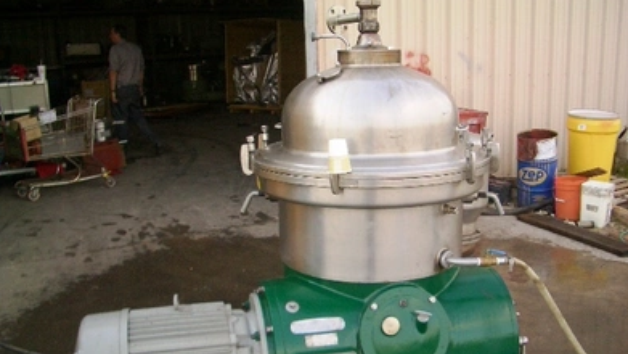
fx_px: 649
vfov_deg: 30.4
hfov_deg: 51.6
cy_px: 212
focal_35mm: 39
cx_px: 320
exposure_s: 1/200
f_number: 2.6
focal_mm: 5.8
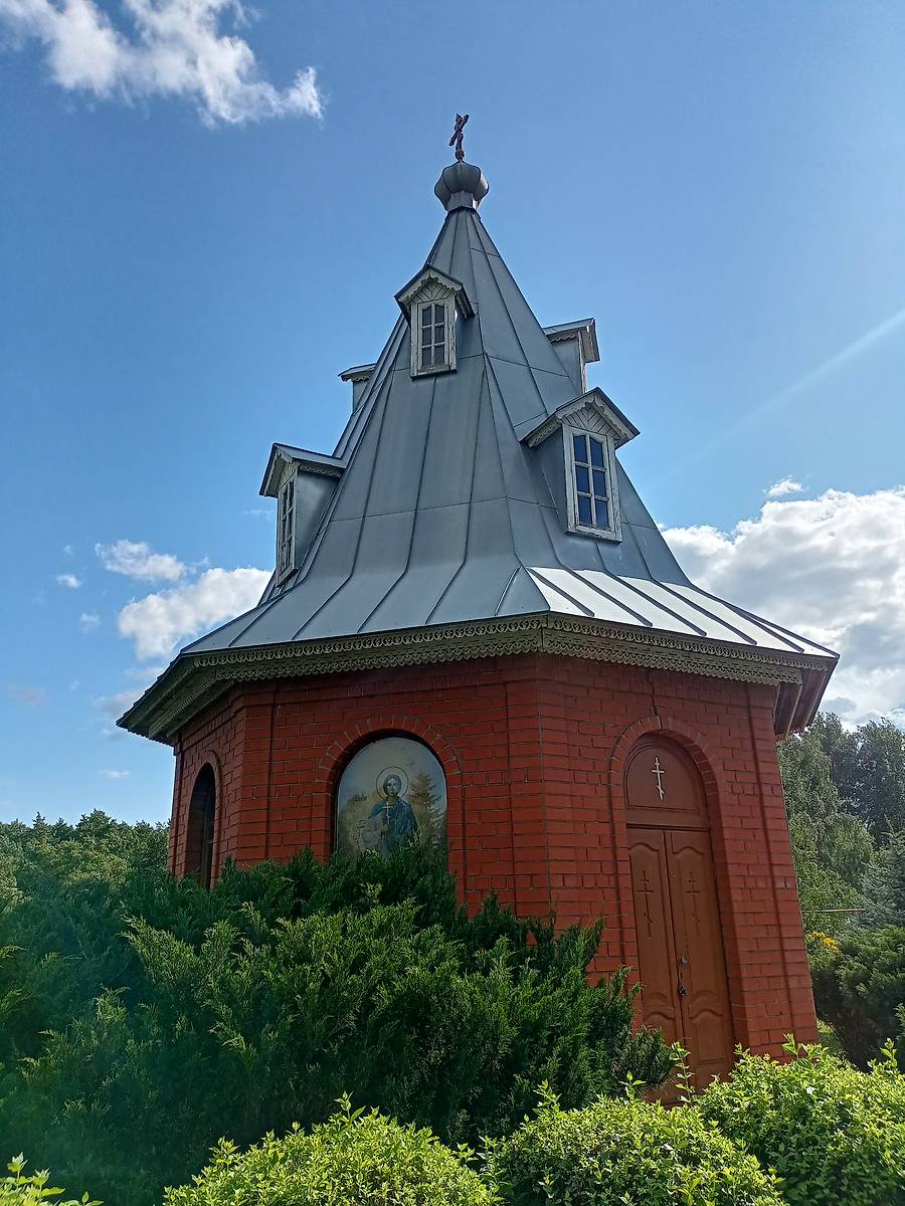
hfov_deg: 49.7
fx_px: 976
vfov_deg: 63.4
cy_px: 603
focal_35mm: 28
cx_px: 452
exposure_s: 1/3676
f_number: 1.8
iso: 114
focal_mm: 4.69
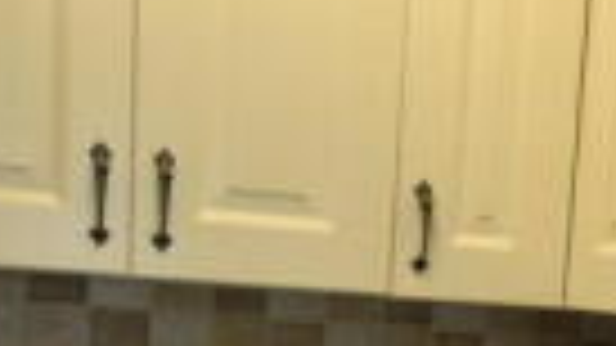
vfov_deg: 14.5
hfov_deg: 27.8
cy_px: 586
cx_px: 461
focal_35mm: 75
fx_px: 1225
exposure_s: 1/20
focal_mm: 10
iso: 400
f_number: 4
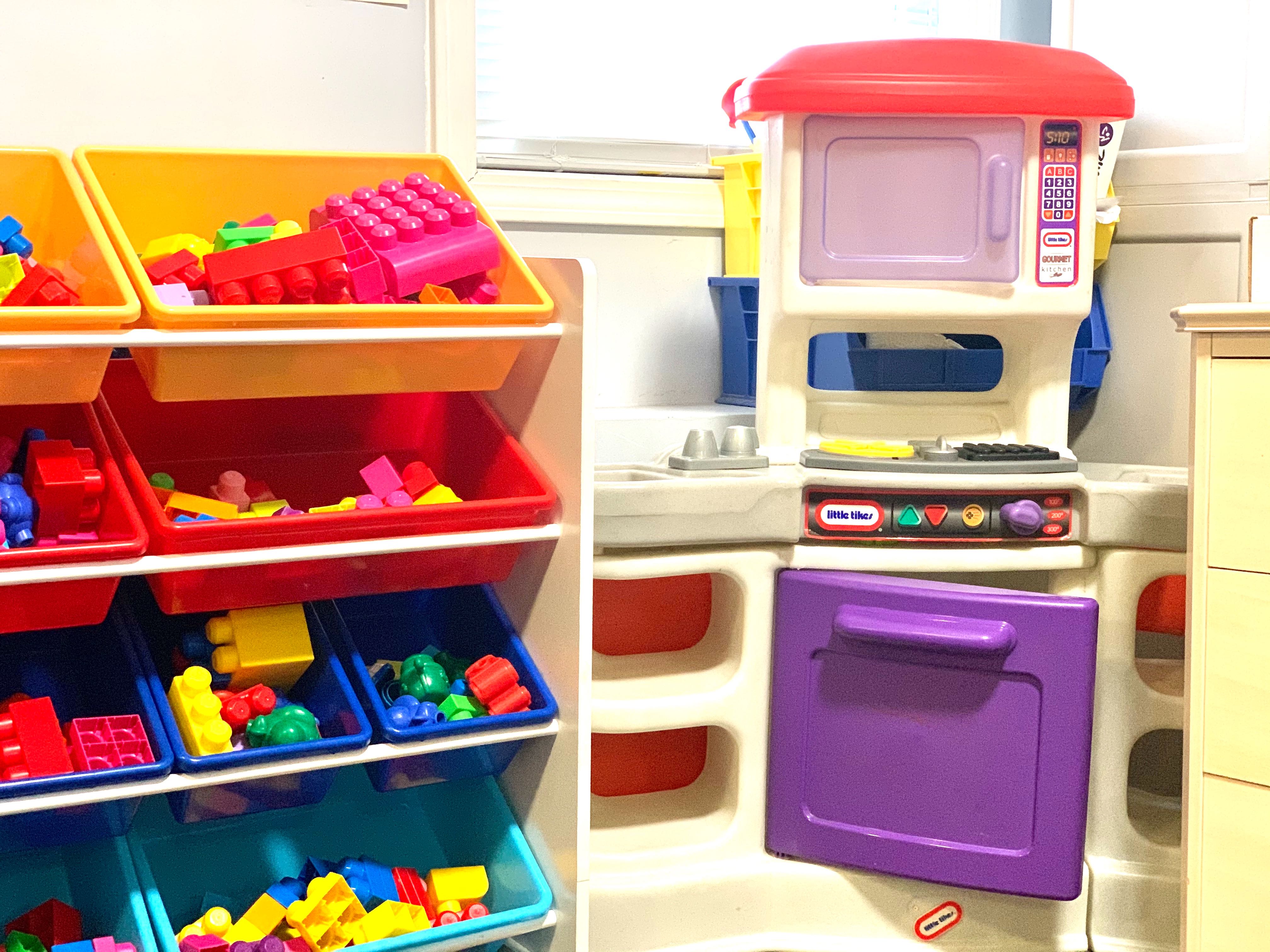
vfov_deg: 28.0
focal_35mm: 52
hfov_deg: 36.8
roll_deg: -1.0
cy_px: 476
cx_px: 635
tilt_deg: -5.7
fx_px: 1908
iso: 400
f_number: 2.4
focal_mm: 6
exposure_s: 1/40
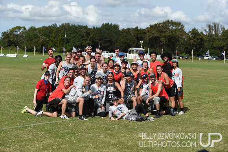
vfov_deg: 19.4
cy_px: 76
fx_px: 443
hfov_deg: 28.9
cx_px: 114
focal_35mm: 70
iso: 100
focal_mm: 70
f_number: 5
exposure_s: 1/1600
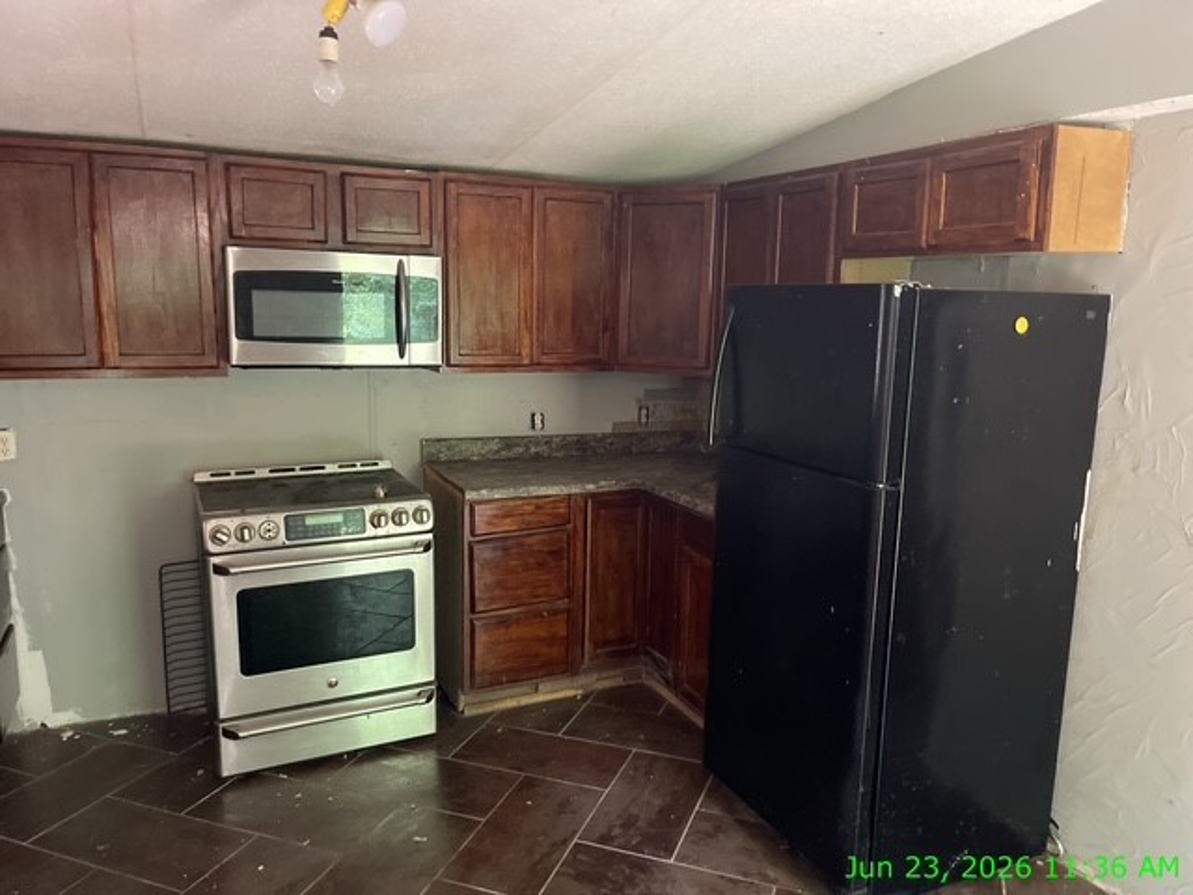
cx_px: 596
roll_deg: -2.2
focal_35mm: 26
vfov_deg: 53.1
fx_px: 896
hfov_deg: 67.3
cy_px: 448
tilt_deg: -9.8
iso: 640
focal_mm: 5.1
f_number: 1.6
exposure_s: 1/30
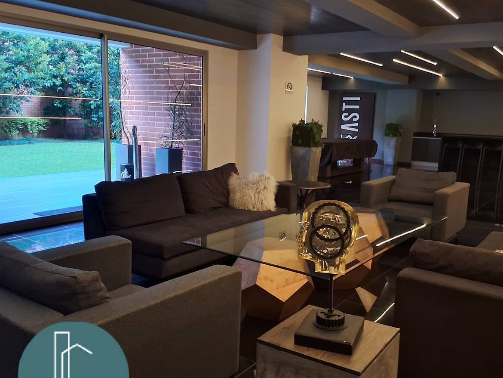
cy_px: 201
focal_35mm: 32
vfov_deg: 44.2
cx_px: 266
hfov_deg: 56.8
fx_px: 465
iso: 1000
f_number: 1.8
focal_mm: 3.98
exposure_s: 1/20
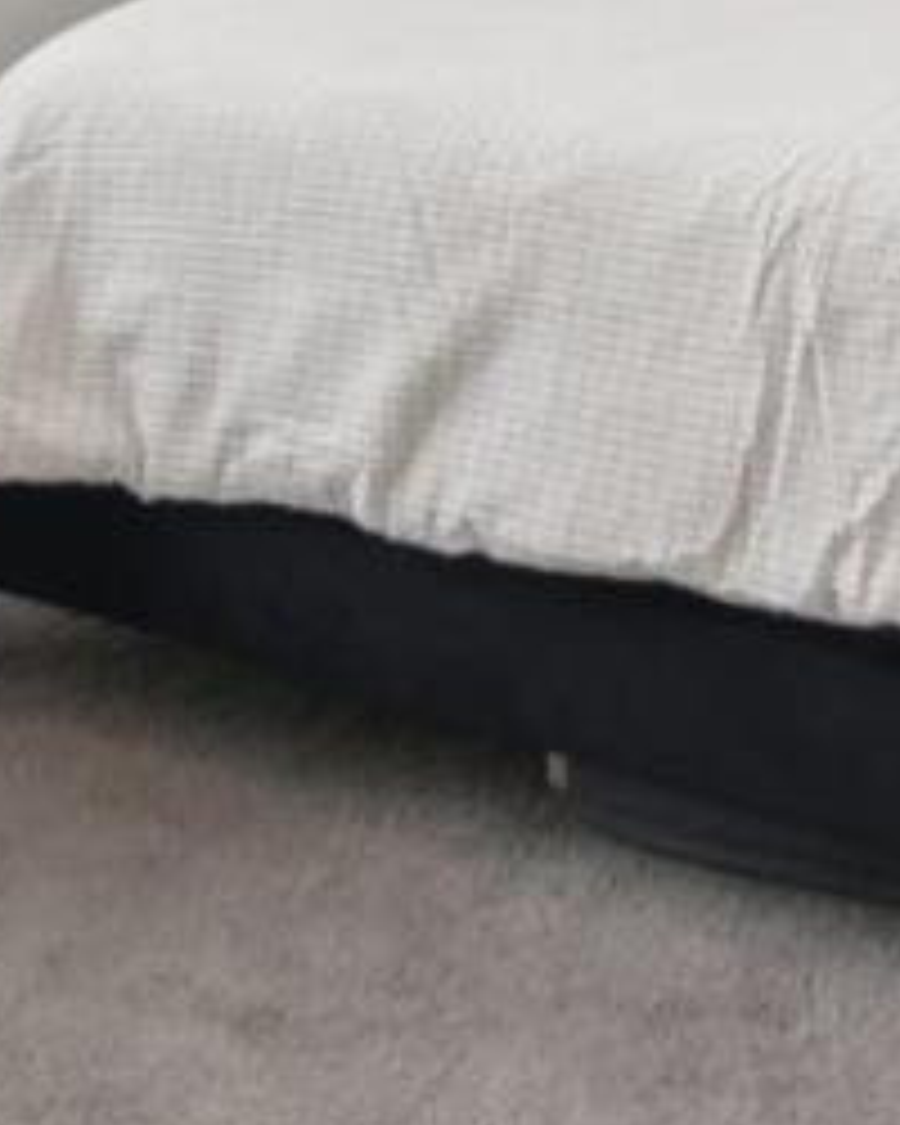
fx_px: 3196
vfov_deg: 17.2
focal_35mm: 96
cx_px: 940
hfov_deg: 15.7
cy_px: -738
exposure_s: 1/80
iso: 400
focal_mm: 16
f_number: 8
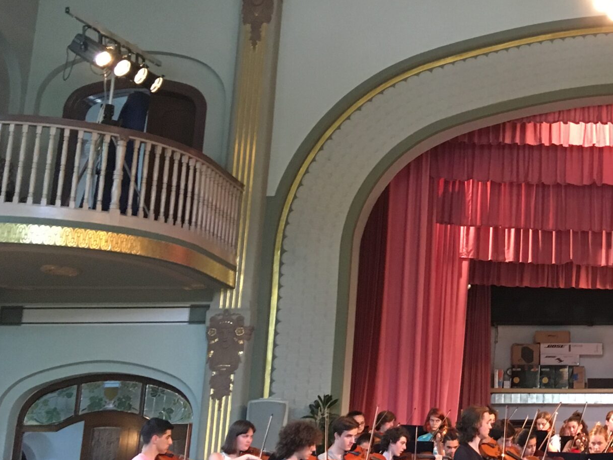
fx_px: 1080
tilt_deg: +16.5
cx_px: 625
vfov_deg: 24.0
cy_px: 191
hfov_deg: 29.4
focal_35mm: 61
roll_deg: -0.4
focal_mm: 4.15
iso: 200
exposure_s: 1/20
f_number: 2.2
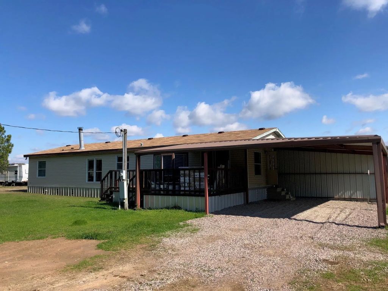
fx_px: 314
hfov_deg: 63.4
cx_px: 194
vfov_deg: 49.7
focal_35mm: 28
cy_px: 146
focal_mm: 4
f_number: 1.8
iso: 20
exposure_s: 1/2088
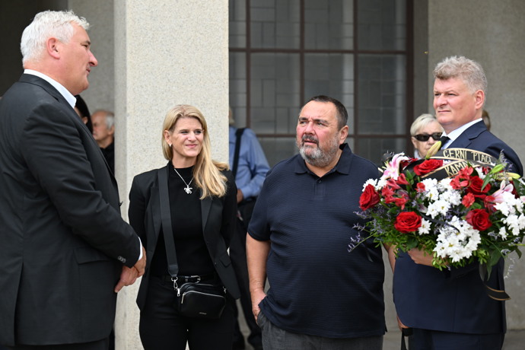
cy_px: 175
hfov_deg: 21.9
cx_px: 262
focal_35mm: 93
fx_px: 1356
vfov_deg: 14.7
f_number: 4
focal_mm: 93
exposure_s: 1/1250
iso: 500
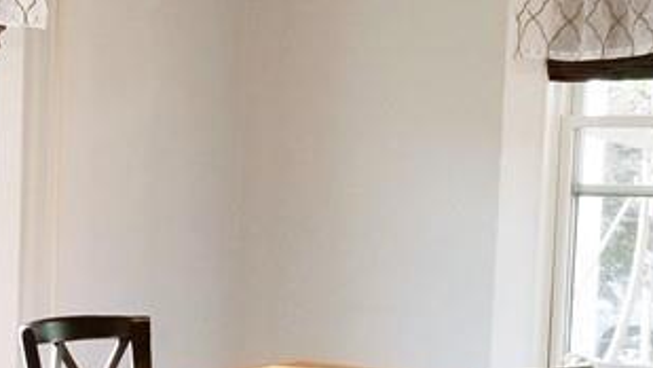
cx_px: 144
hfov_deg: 22.4
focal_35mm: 94
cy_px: 385
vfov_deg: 12.7
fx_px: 1628
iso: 100
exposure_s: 1/120
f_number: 1.7
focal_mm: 4.25
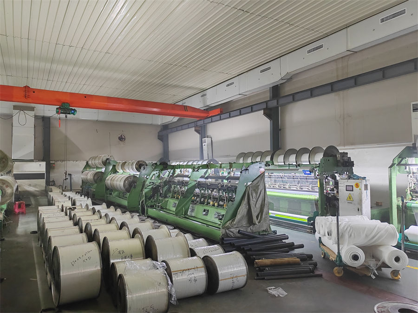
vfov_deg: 51.4
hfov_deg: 65.3
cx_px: 209
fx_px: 326
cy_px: 156
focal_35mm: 27
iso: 1000
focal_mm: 5.52
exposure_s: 1/33
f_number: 1.9
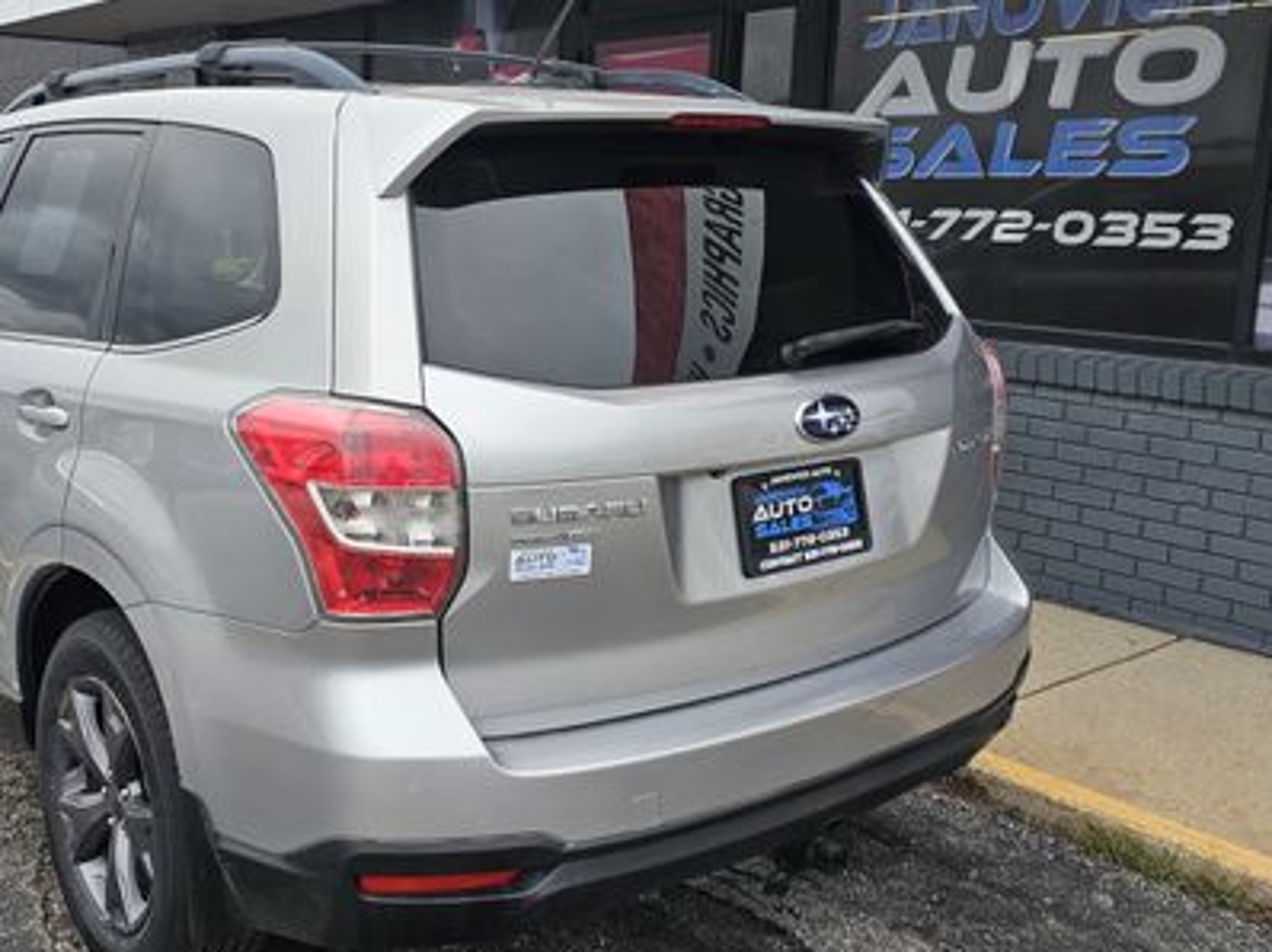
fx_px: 1359
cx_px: 435
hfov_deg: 49.4
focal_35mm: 37
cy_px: 409
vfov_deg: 38.5
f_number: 1.7
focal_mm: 6.3
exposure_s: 1/180
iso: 12
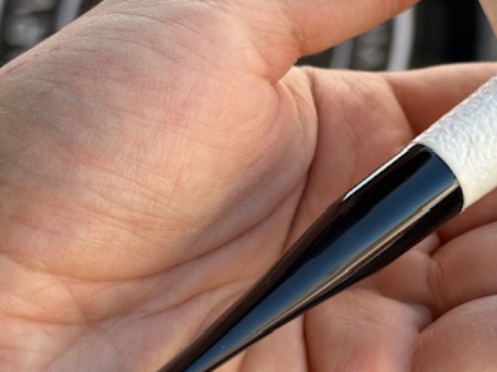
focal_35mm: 92
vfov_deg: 16.0
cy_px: 150
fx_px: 1320
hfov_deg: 21.1
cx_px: 384
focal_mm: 6.86
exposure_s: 1/435
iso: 64
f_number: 1.78
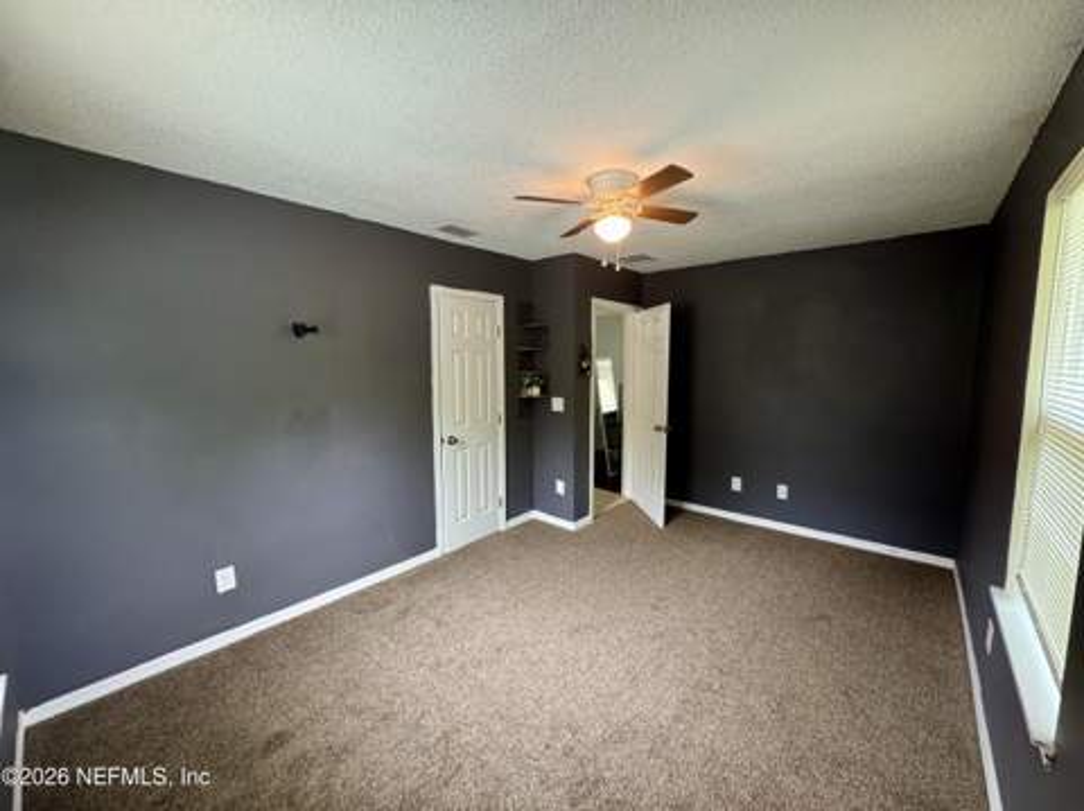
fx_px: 438
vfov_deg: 85.6
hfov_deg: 102.1
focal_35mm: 14
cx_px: 542
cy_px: 406
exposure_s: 1/60
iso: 320
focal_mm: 2.22
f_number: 2.2
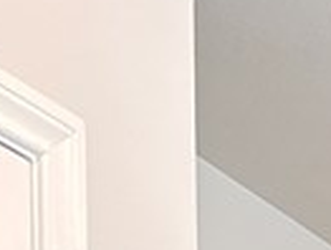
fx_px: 1793
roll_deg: +1.3
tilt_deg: +0.8
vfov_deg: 6.9
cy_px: 851
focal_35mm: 187
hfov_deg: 7.7
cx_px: 1256
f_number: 1.78
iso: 400
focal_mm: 6.76
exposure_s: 1/120
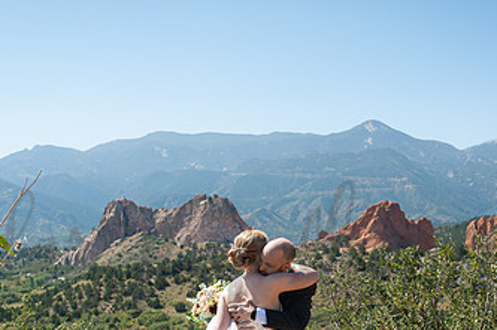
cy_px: 245
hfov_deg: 32.9
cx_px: 270
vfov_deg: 22.0
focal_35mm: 61
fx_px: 841
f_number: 4
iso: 200
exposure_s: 1/1000
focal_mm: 35
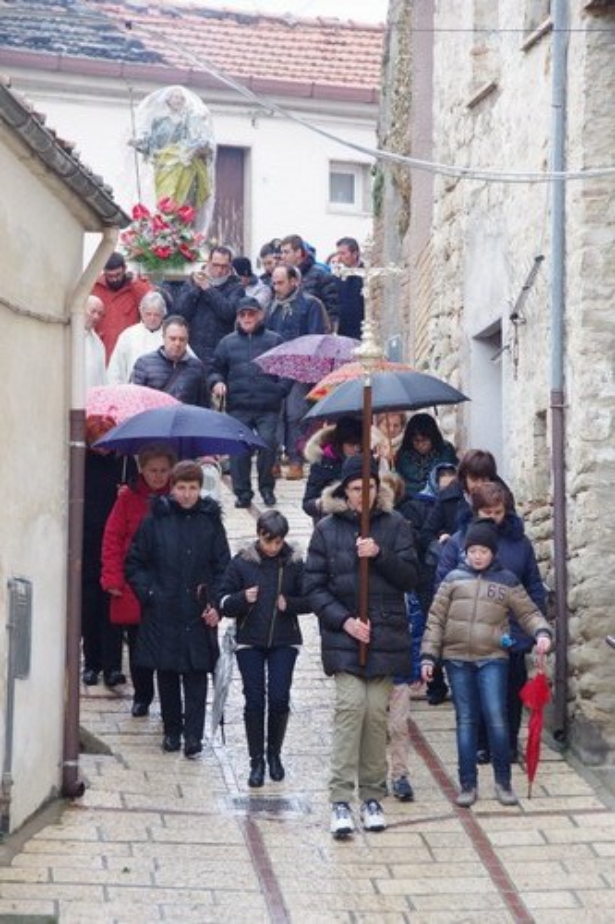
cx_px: 308
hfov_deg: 7.1
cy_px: 462
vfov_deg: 10.7
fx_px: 4923
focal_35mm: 192
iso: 2000
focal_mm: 128
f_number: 8
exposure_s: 1/250
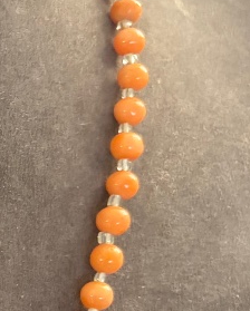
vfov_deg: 17.2
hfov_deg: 12.5
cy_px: 320
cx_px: -241
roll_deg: -1.4
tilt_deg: -29.5
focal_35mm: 109
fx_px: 1006
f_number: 1.6
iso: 500
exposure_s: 1/33
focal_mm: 5.96
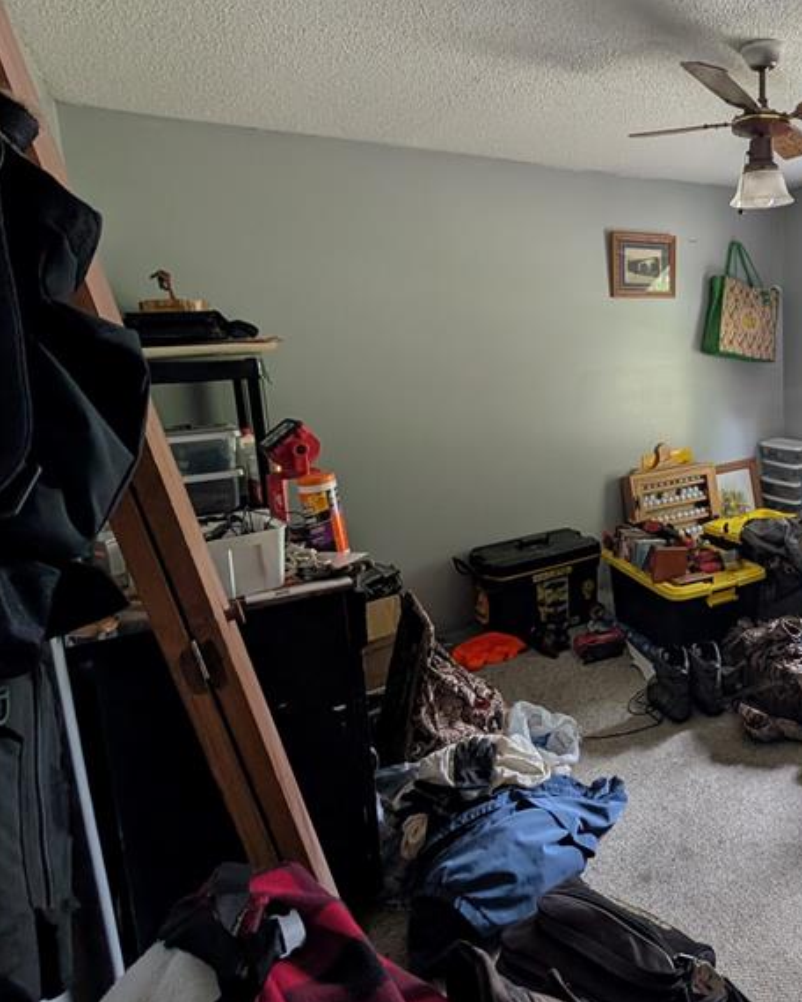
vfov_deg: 77.4
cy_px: 447
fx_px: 623
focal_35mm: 21
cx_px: 682
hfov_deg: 58.5
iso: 72
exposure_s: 1/25.3
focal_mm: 2.02
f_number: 1.7
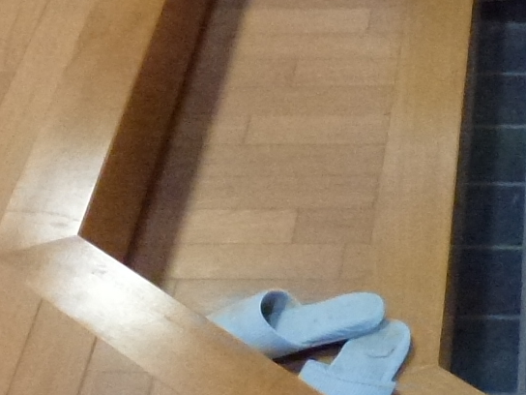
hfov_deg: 17.3
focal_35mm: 113
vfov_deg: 13.1
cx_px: 383
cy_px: 198
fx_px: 1717
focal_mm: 4.3
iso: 800
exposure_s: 1/30
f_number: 3.3
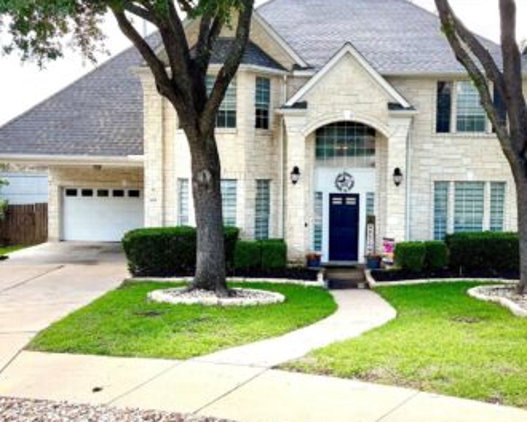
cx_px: 320
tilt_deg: -1.7
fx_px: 639
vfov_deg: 36.5
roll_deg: +0.1
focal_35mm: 41
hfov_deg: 44.5
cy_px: 201
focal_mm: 5.96
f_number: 1.6
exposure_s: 1/873
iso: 64
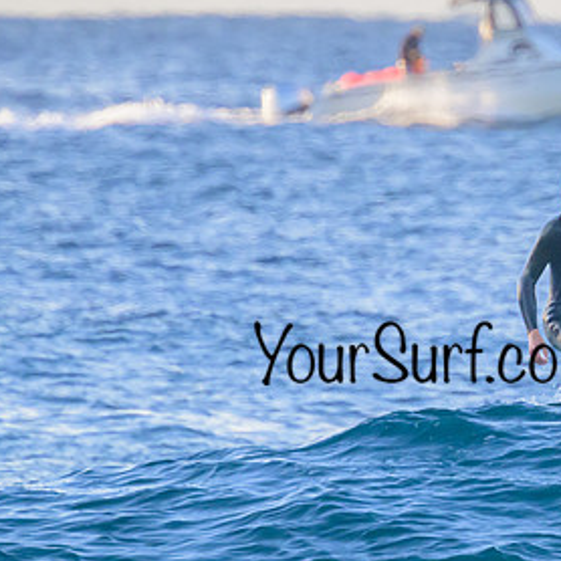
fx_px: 35461
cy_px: 291
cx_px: 593
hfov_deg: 0.9
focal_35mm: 1934
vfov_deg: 0.9
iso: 2800
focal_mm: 800
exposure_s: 1/1000
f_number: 11
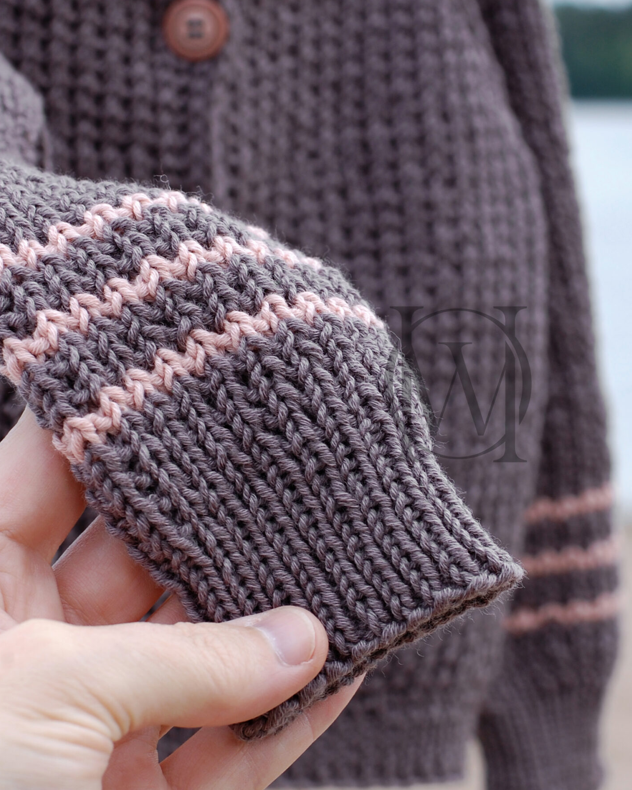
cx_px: 311
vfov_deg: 19.0
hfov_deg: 15.2
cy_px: 416
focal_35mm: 101
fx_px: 2362
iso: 200
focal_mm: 50
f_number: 6.3
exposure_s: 1/160
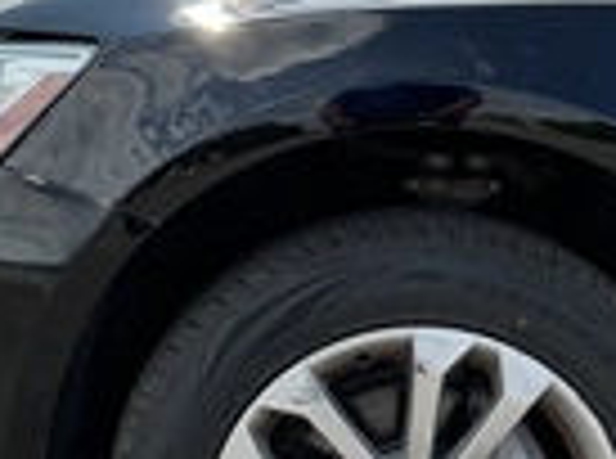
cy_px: 346
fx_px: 1455
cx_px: 274
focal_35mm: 82
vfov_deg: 17.8
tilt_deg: -10.6
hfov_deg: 23.9
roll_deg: -2.5
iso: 25
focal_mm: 3
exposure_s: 1/1279
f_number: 1.8
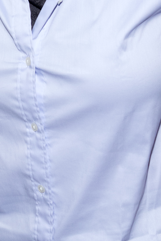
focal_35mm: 192
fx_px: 1287
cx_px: -60
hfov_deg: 7.1
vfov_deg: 10.7
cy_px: 57
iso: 640
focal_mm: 42
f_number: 5.6
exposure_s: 1/160
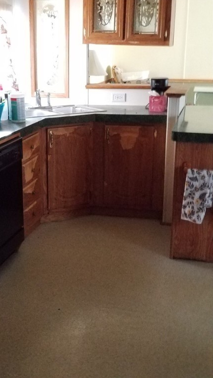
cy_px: 188
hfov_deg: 21.0
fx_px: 573
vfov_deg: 36.6
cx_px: 71
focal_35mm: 57
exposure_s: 1/33
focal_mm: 6
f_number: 2.4
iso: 640
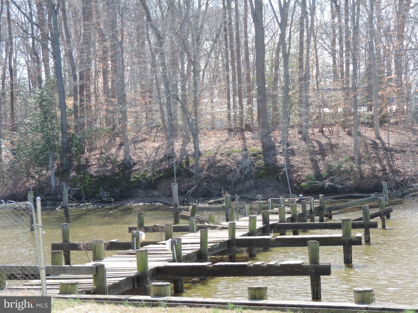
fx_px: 1087
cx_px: 209
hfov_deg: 21.8
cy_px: 156
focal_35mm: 90
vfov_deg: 16.4
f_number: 4.1
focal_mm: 16
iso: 80
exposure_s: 1/125
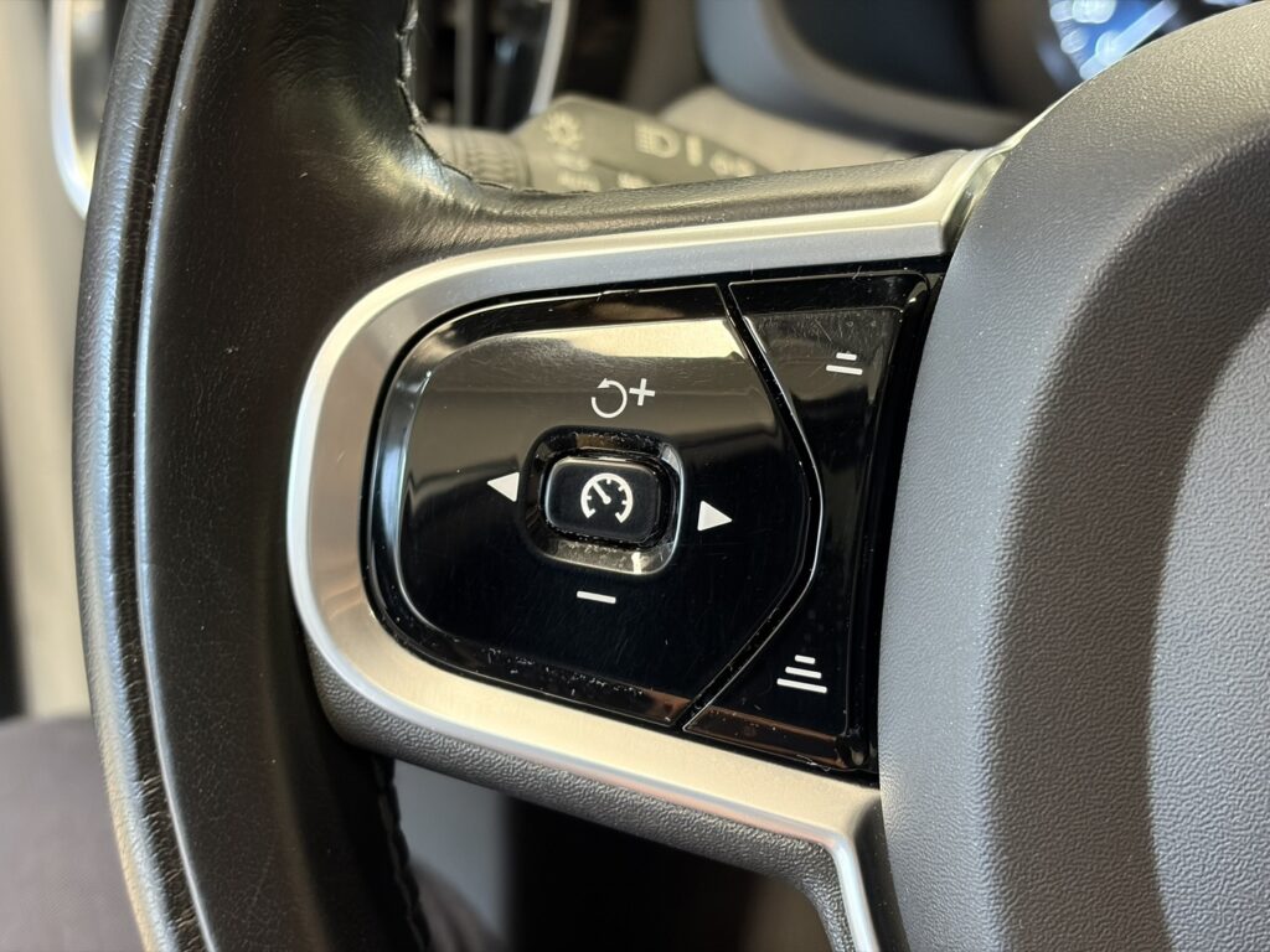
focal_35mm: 52
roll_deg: +0.5
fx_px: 1908
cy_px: 476
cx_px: 635
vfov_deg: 28.0
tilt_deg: -26.2
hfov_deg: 36.8
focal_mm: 5.96
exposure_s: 1/33
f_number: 1.6
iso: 200
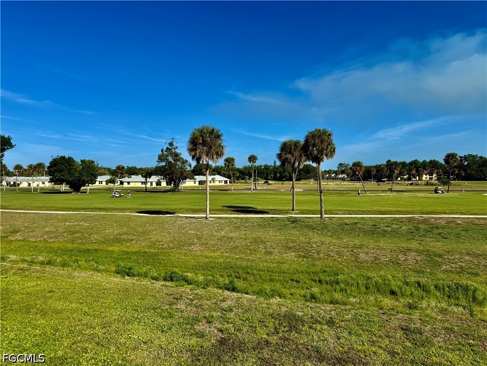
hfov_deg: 71.6
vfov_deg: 56.8
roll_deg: -0.5
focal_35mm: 24
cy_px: 183
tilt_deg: -1.6
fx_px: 338
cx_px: 244
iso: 80
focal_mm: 6.76
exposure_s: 1/5714
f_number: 1.78
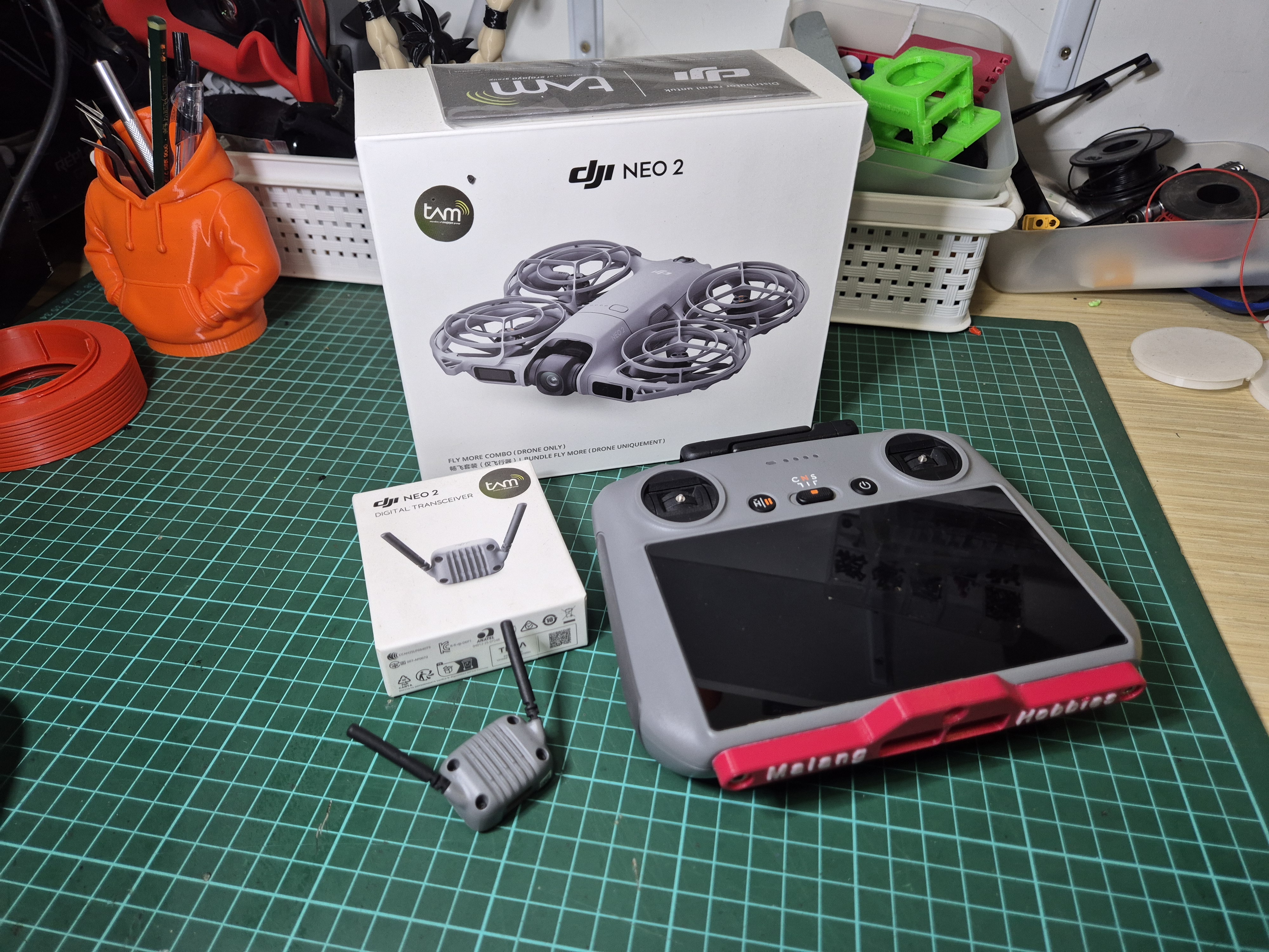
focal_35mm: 23
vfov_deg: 58.9
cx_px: 634
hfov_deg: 73.9
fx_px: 843
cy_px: 476
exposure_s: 1/100
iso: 200
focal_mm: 5.4
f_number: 1.8
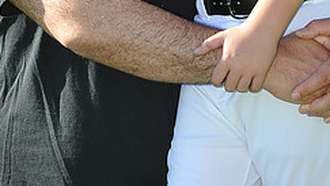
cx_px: 170
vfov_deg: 3.3
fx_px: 3169
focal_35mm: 362
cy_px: -147
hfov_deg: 6.0
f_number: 4
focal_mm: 145
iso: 200
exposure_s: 1/800
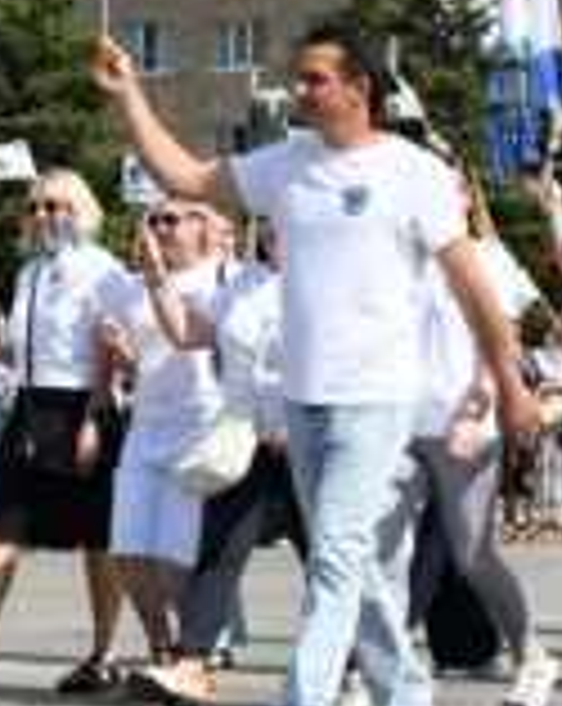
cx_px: 468
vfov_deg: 8.7
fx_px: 4650
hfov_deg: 6.9
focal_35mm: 223
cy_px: 384
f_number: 8
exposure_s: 1/1000
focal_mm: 62
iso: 320
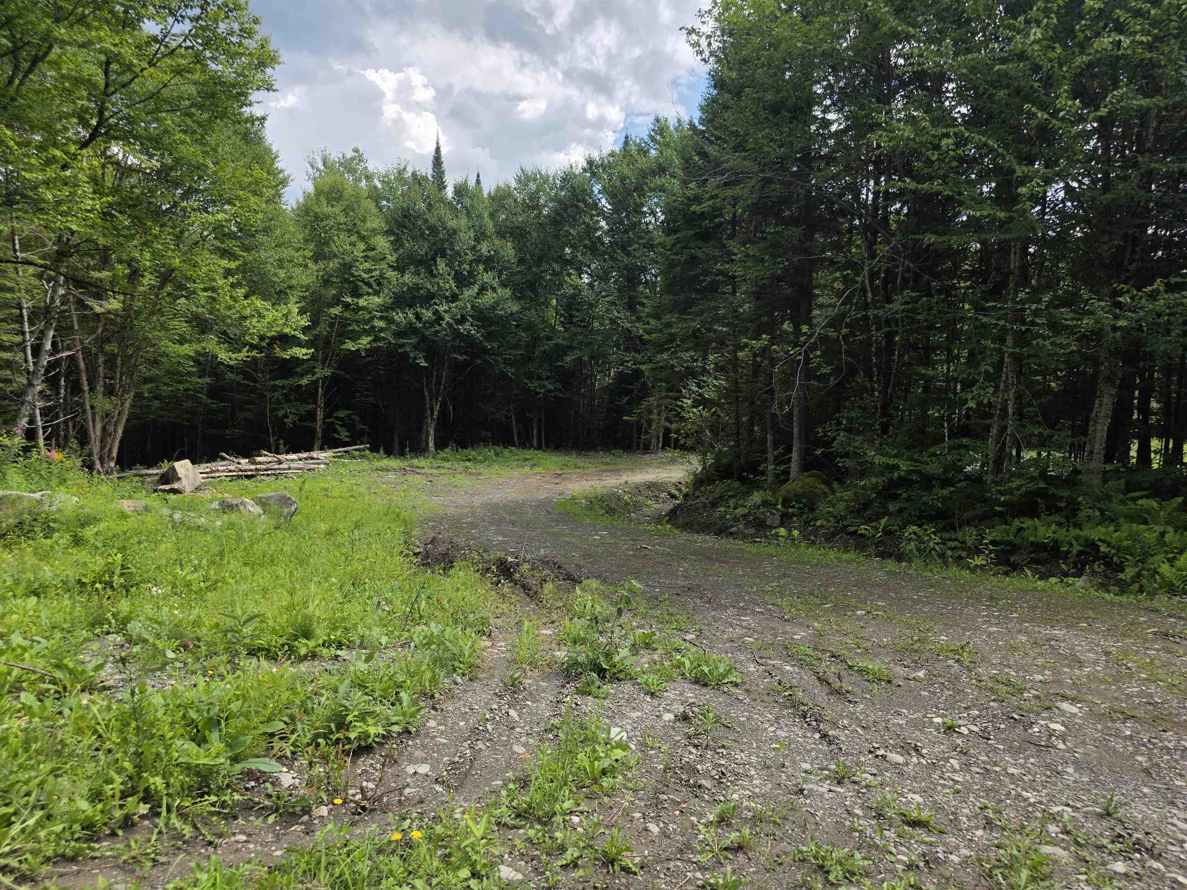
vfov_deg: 58.9
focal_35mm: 23
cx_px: 594
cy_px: 445
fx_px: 789
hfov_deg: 73.9
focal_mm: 6.3
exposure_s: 1/2905
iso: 80
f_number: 1.7
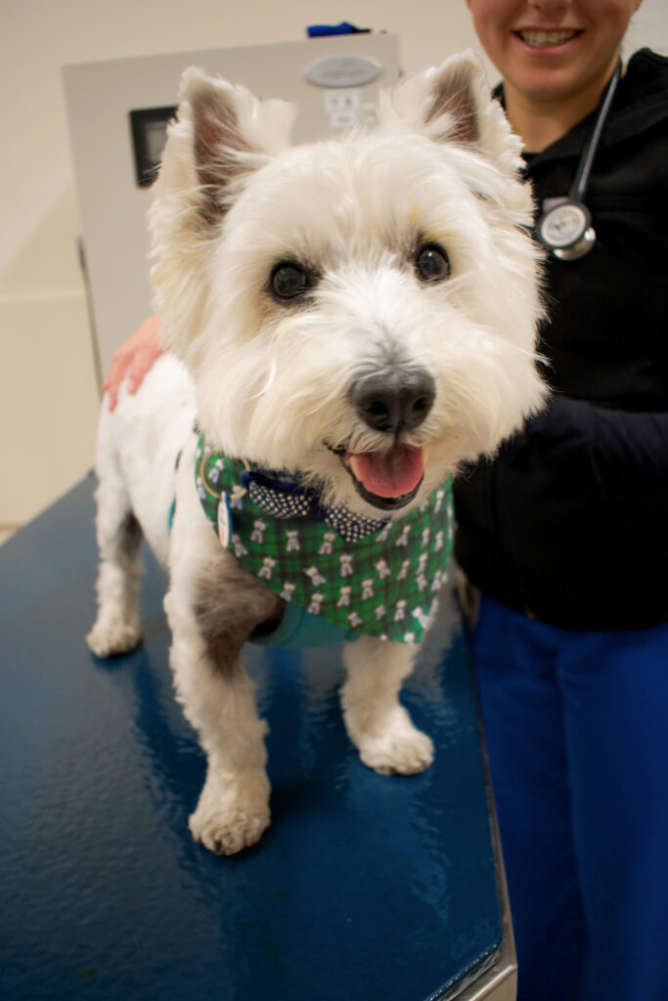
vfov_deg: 61.9
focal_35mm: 30
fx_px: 835
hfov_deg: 43.6
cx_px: 334
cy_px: 500
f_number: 3.8
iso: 400
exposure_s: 1/30
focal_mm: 20
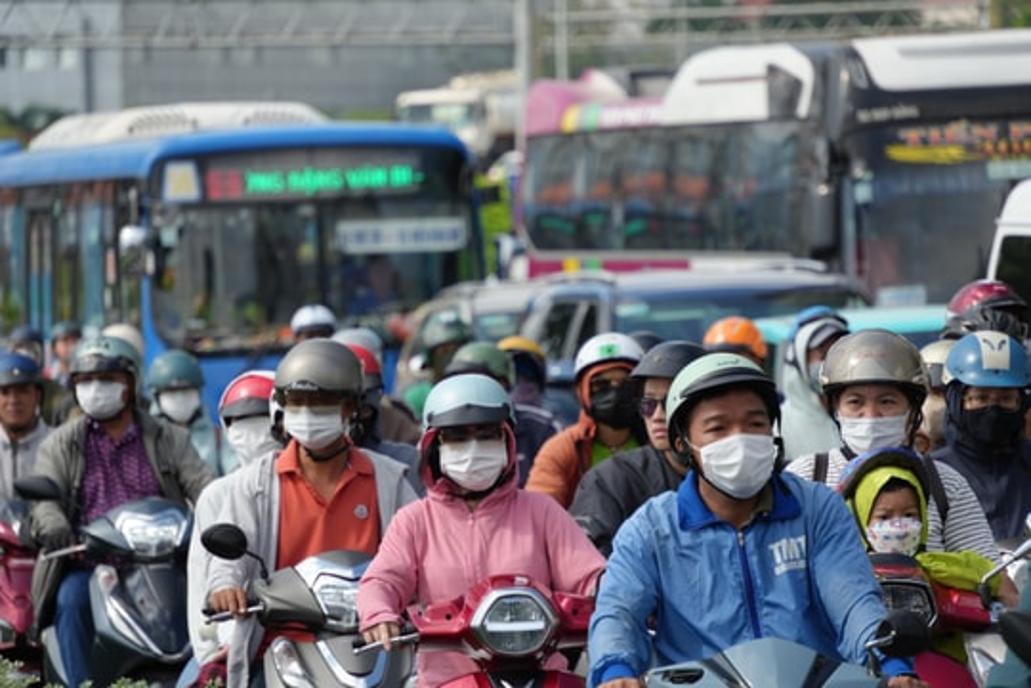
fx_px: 8076
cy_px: 344
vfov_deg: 4.9
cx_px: 516
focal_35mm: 282
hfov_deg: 7.3
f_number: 6.3
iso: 100
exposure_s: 1/320
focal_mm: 188
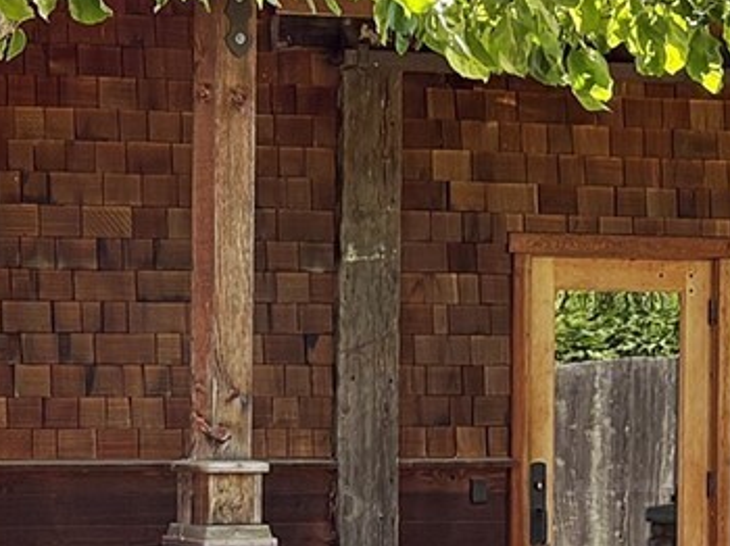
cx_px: -344
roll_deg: +2.9
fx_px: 2508
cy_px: 433
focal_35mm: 119
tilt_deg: -1.1
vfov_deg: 12.4
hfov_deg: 15.4
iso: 64
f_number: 1.6
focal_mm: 5.96
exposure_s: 1/647
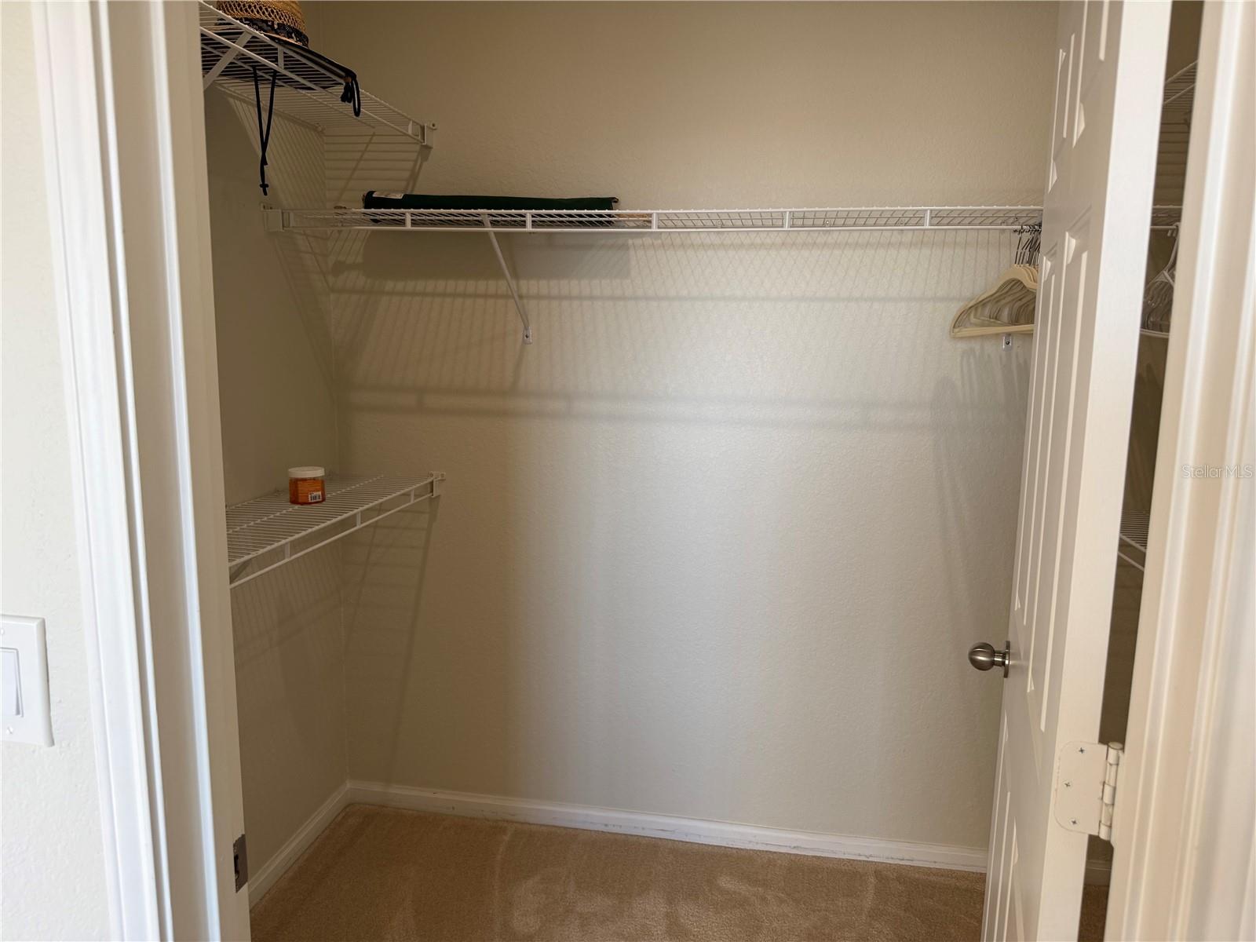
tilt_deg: -7.9
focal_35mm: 24
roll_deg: +0.3
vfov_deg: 56.8
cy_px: 471
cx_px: 628
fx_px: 871
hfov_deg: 71.6
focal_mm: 6.76
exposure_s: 1/121
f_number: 1.78
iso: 50
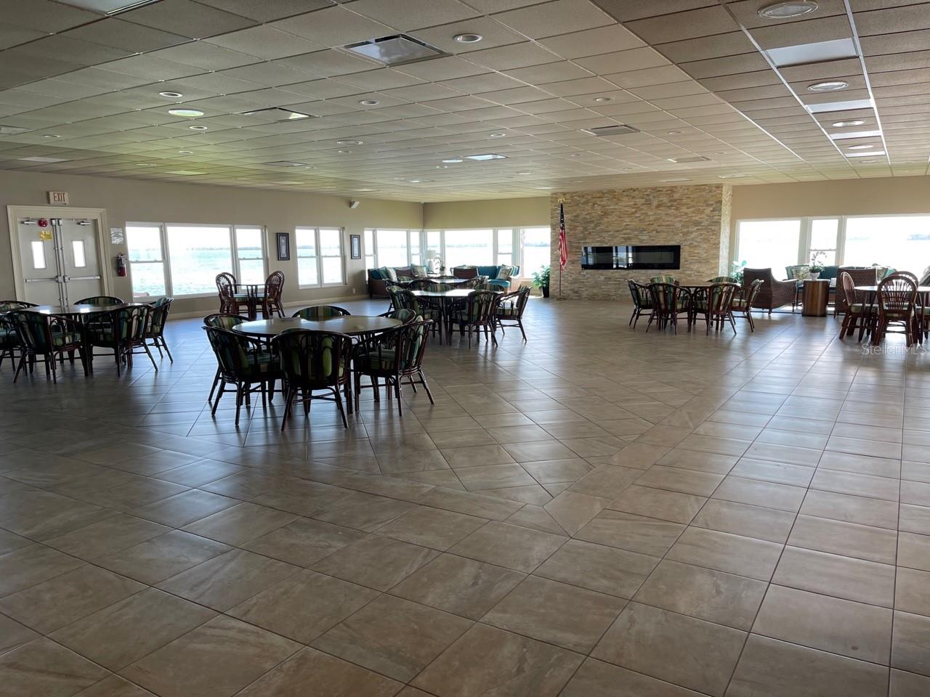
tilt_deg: -10.2
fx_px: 699
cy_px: 348
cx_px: 465
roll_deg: +0.7
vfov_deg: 53.1
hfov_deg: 67.3
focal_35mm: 26
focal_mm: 5.1
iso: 40
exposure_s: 1/120
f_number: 1.6
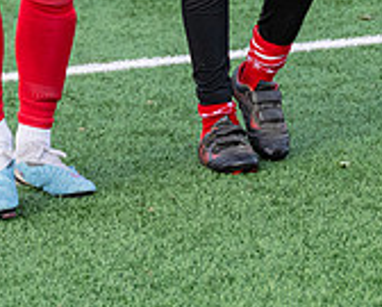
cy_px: -151
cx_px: 189
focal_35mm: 446
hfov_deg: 4.3
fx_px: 5051
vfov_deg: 3.5
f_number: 4
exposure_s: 1/2000
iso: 800
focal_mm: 98
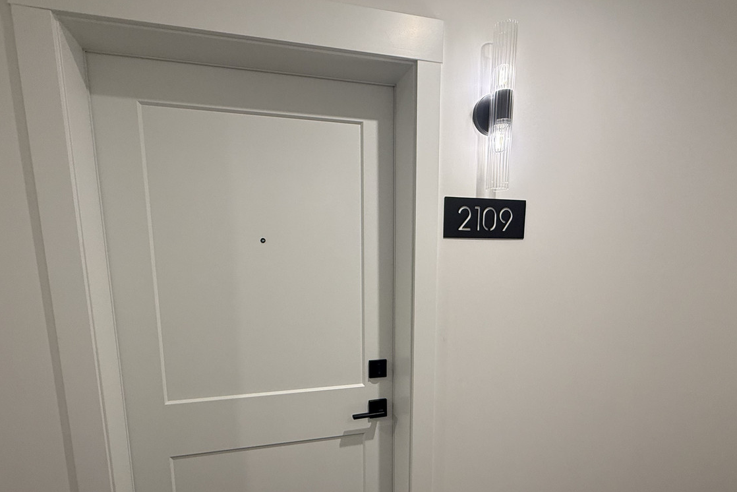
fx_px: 410
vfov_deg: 60.4
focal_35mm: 20
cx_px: 367
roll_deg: +0.4
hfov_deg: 84.0
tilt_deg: -9.4
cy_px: 330
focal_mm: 2.22
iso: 200
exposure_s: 1/60
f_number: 2.2
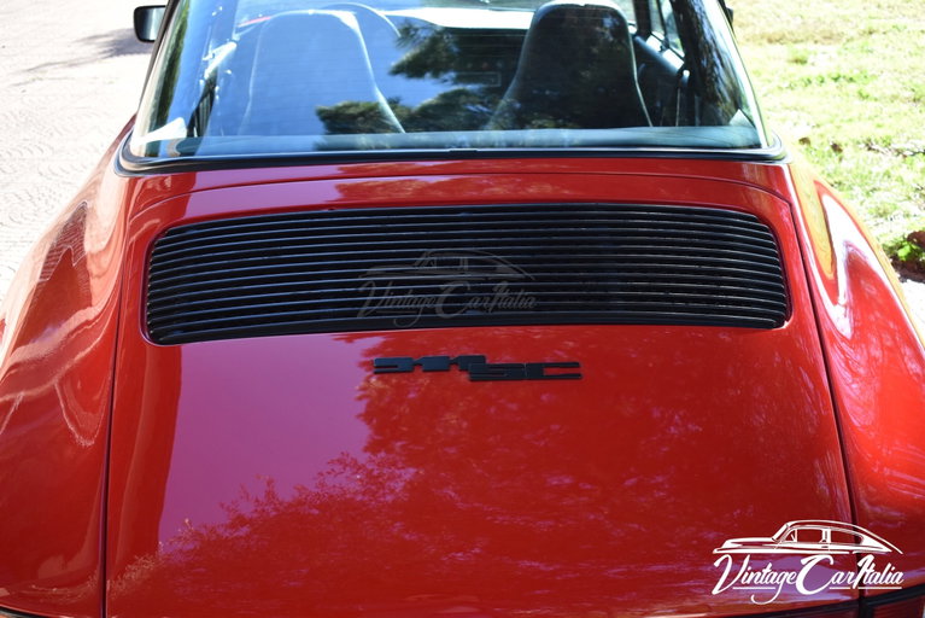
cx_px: 462
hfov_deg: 47.9
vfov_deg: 33.0
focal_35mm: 40
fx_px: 1041
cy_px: 309
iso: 400
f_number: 4.2
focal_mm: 27
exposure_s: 1/250
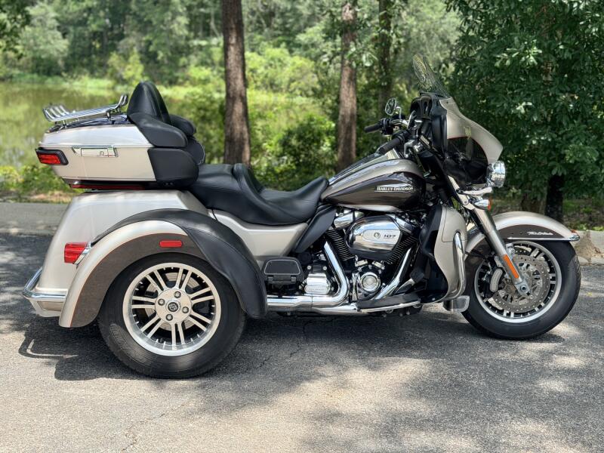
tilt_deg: -10.4
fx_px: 838
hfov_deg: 39.7
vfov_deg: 30.3
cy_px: 226
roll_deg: -2.7
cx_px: 302
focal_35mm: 48
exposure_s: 1/1222
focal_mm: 6.76
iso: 80
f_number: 1.78
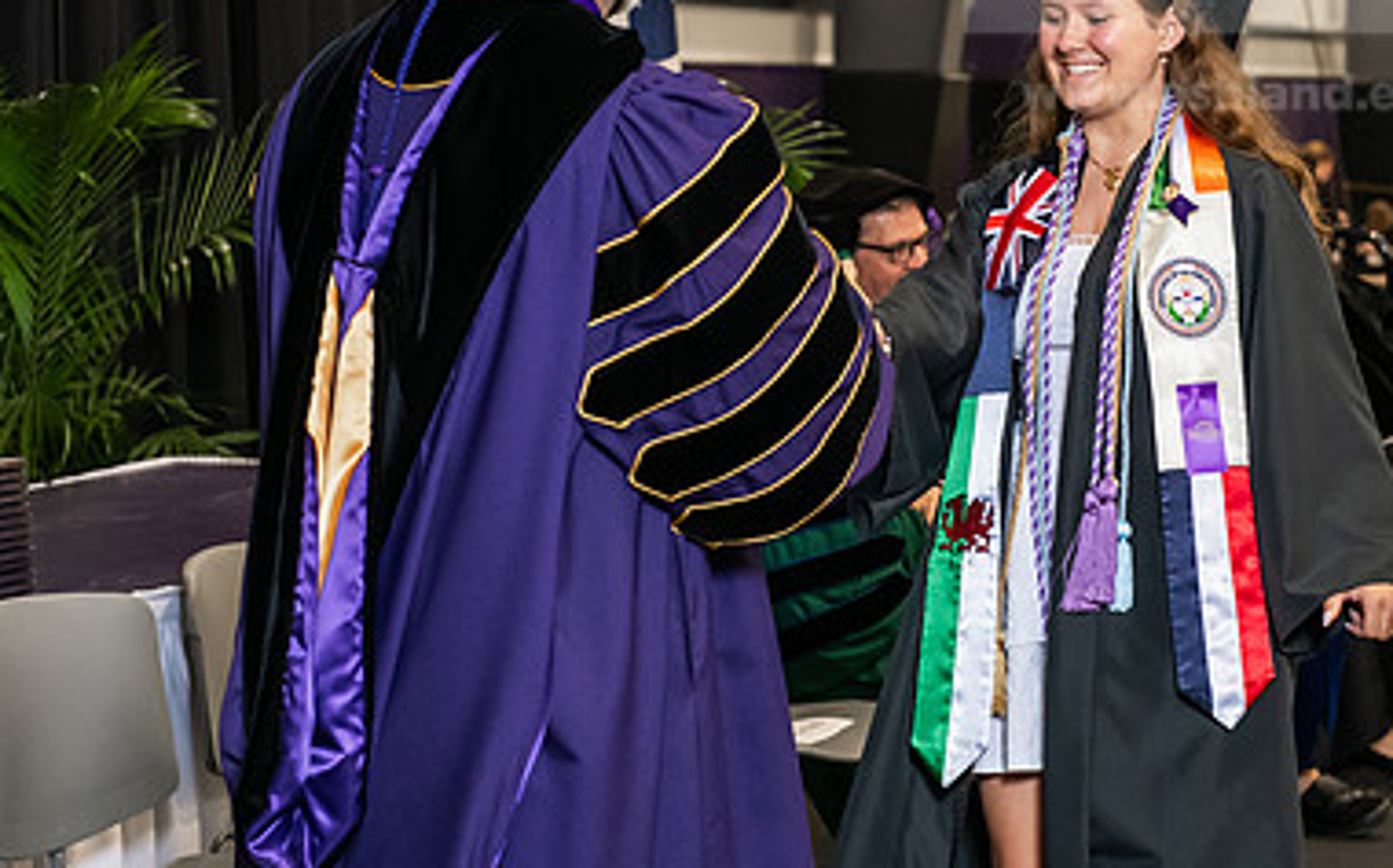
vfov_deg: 11.9
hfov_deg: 19.1
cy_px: 170
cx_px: 854
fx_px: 4136
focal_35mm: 109
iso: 2500
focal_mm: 70
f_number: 5
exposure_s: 1/200
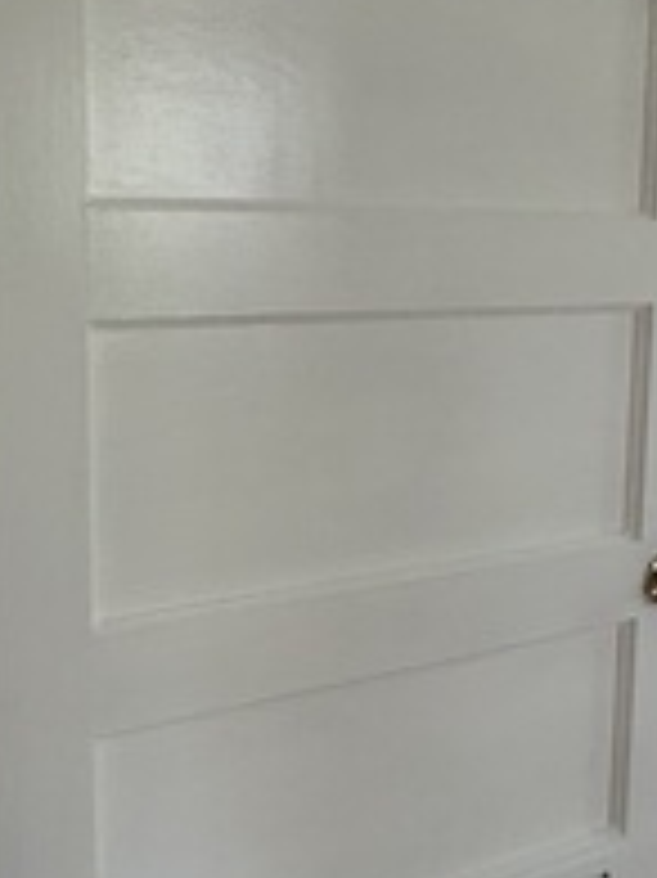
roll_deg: -1.2
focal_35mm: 48
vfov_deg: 39.7
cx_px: 274
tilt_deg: -9.3
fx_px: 1216
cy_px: 425
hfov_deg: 30.2
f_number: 2.2
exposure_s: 1/60
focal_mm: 2.22
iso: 400
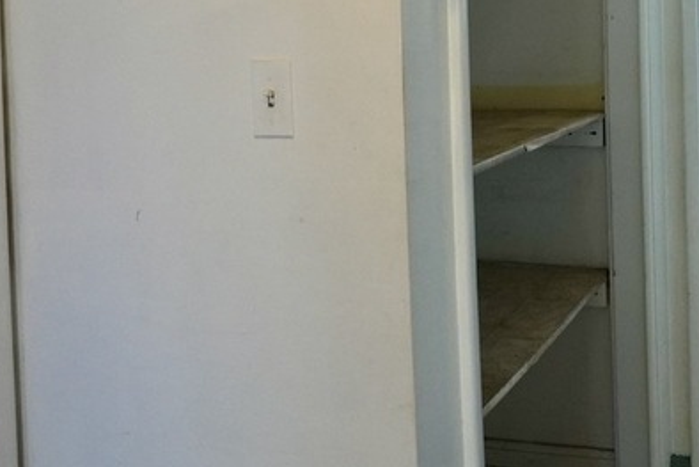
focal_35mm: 39
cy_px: 28
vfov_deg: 32.2
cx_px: 711
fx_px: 757
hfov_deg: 42.3
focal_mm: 16
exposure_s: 1/125
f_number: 11
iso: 2000
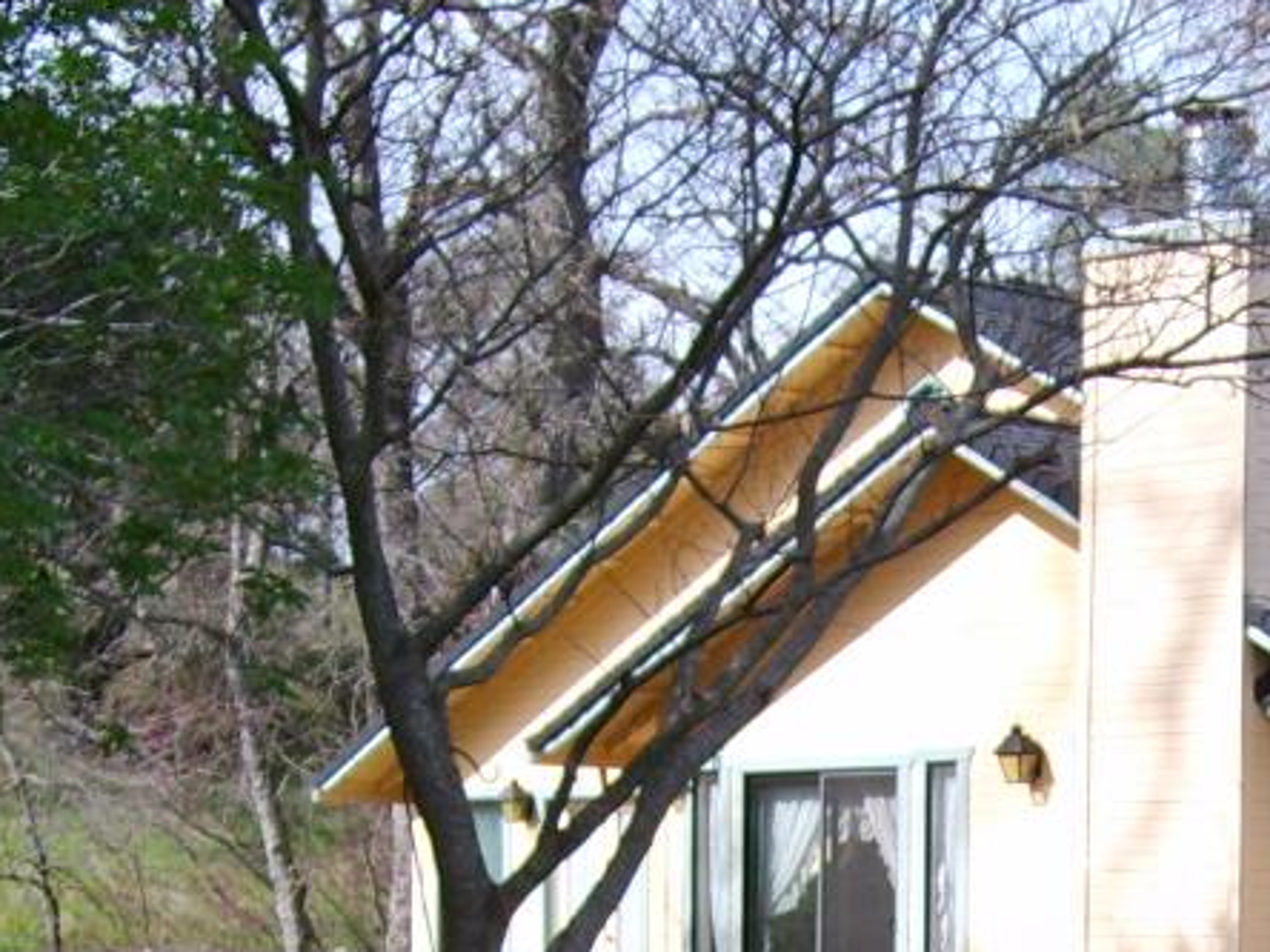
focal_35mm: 101
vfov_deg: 14.1
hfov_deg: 19.0
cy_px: 1235
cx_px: 1227
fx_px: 3706
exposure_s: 1/500
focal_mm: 5.8
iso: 50
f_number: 2.8
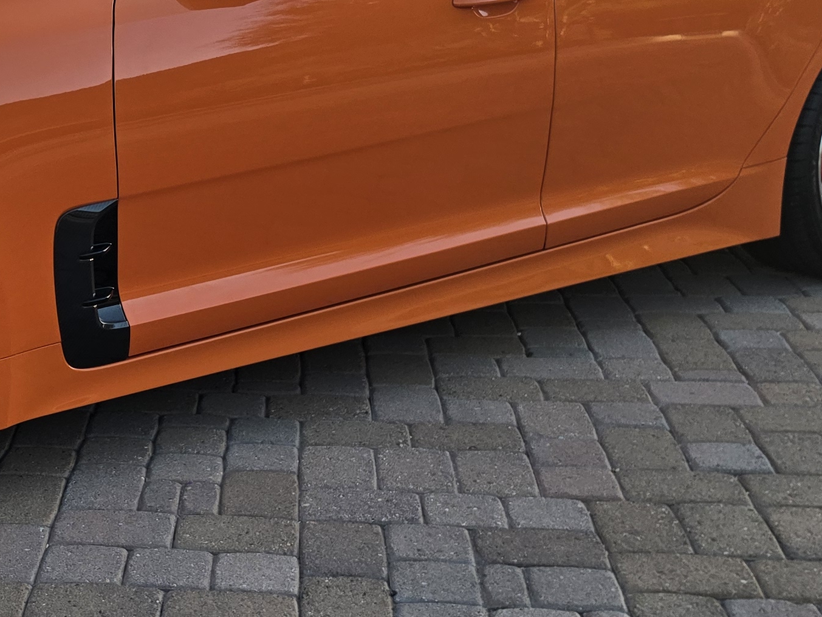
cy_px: 200
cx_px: 69
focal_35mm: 68
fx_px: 1615
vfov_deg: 21.5
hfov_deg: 27.4
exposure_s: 1/2921
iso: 64
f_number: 1.4
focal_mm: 6.5
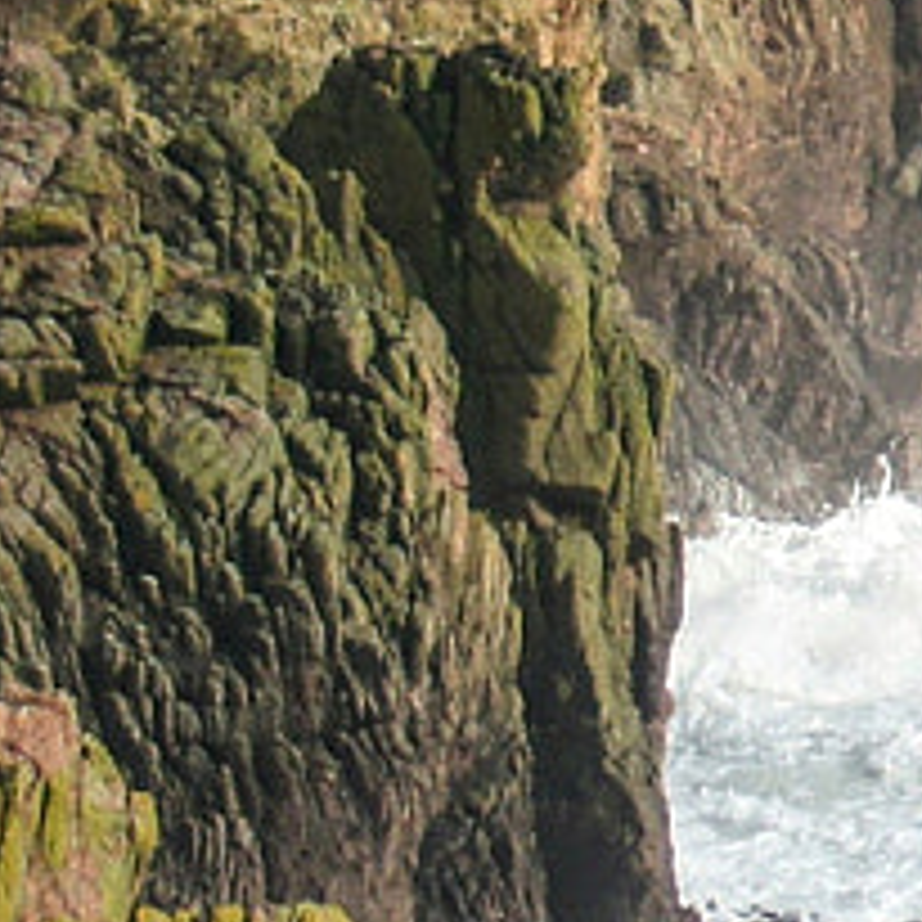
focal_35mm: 895
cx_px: 3333
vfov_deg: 2.0
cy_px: -232
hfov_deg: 1.9
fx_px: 26970
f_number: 5
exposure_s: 1/1000
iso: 400
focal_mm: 90
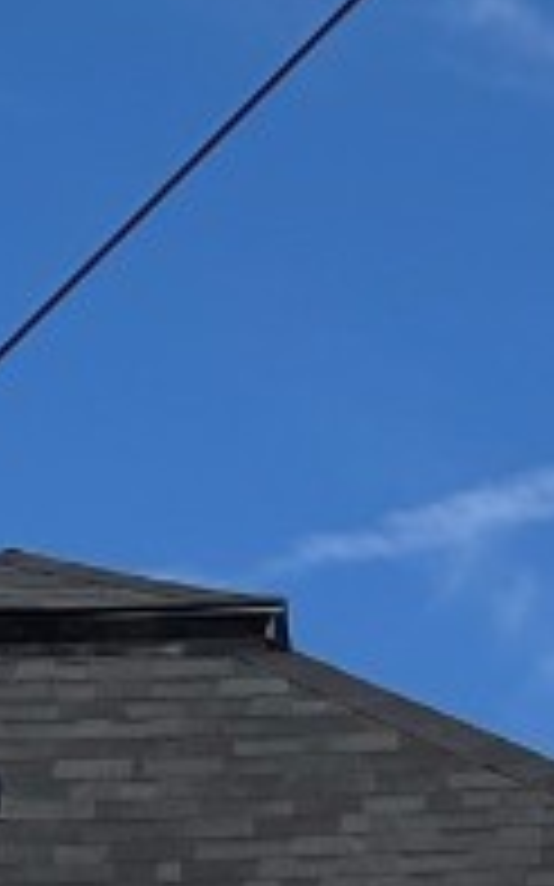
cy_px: 1331
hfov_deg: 4.6
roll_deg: -0.3
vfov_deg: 7.2
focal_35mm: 287
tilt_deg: +8.6
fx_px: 6938
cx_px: 23
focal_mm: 5.96
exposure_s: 1/7194
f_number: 1.6
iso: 40
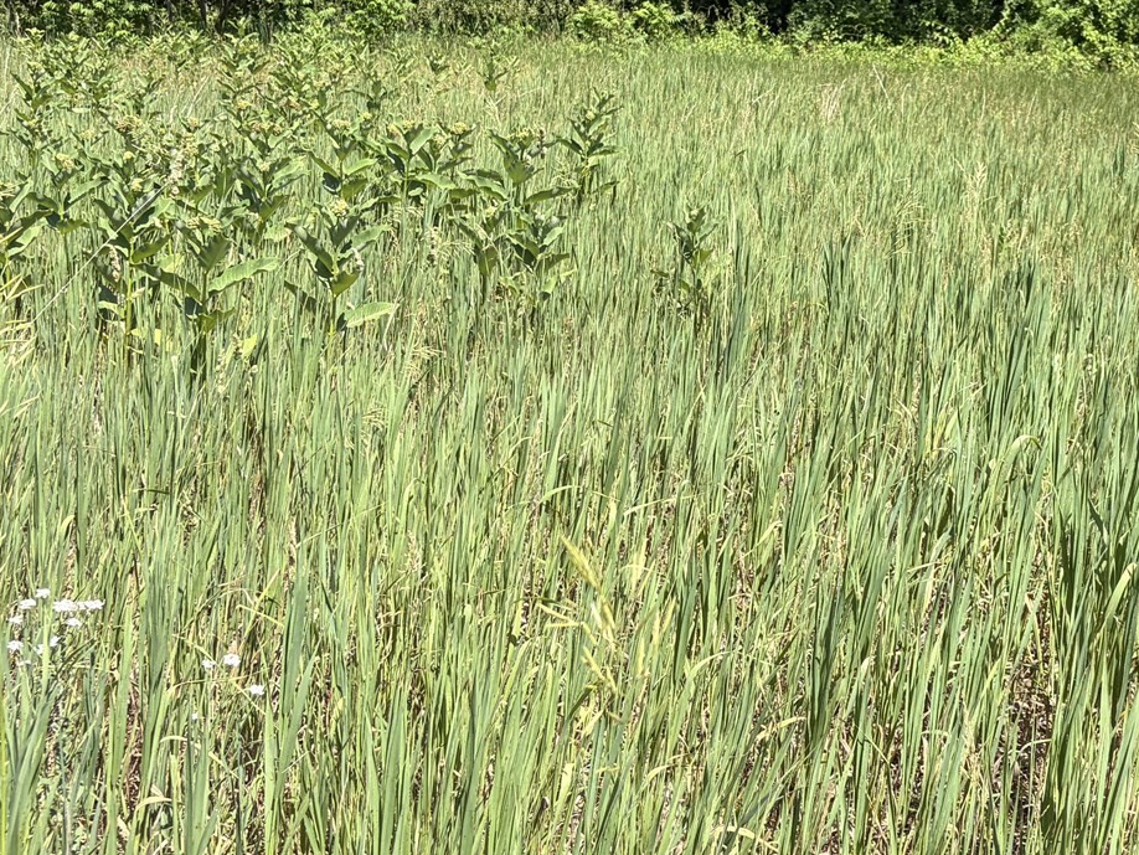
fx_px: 1909
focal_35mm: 58
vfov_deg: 25.1
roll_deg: -1.7
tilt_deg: -7.3
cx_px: 831
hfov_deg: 32.7
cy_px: 275
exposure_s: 1/2451
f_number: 1.6
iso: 50
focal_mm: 5.96
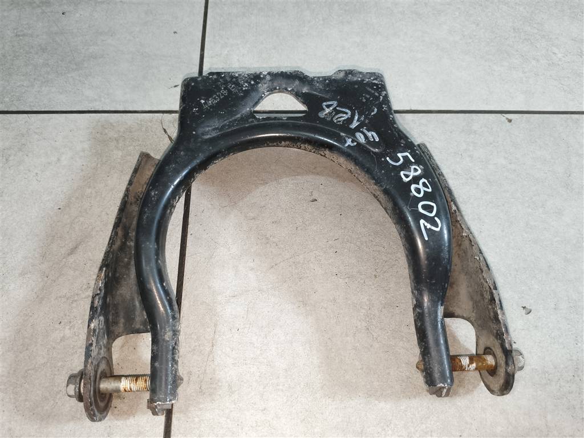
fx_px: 439
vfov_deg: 53.1
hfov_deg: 67.3
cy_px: 219
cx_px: 292
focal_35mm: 26
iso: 1250
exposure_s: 1/33.3
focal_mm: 4.94
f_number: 1.5
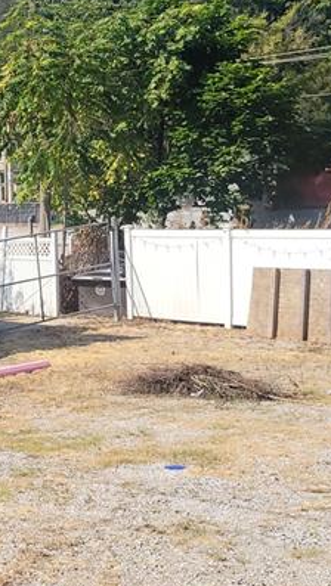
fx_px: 1136
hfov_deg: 15.1
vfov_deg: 28.9
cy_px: 347
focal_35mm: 73
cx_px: -195
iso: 40
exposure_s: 1/2265
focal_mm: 5.4
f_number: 1.8
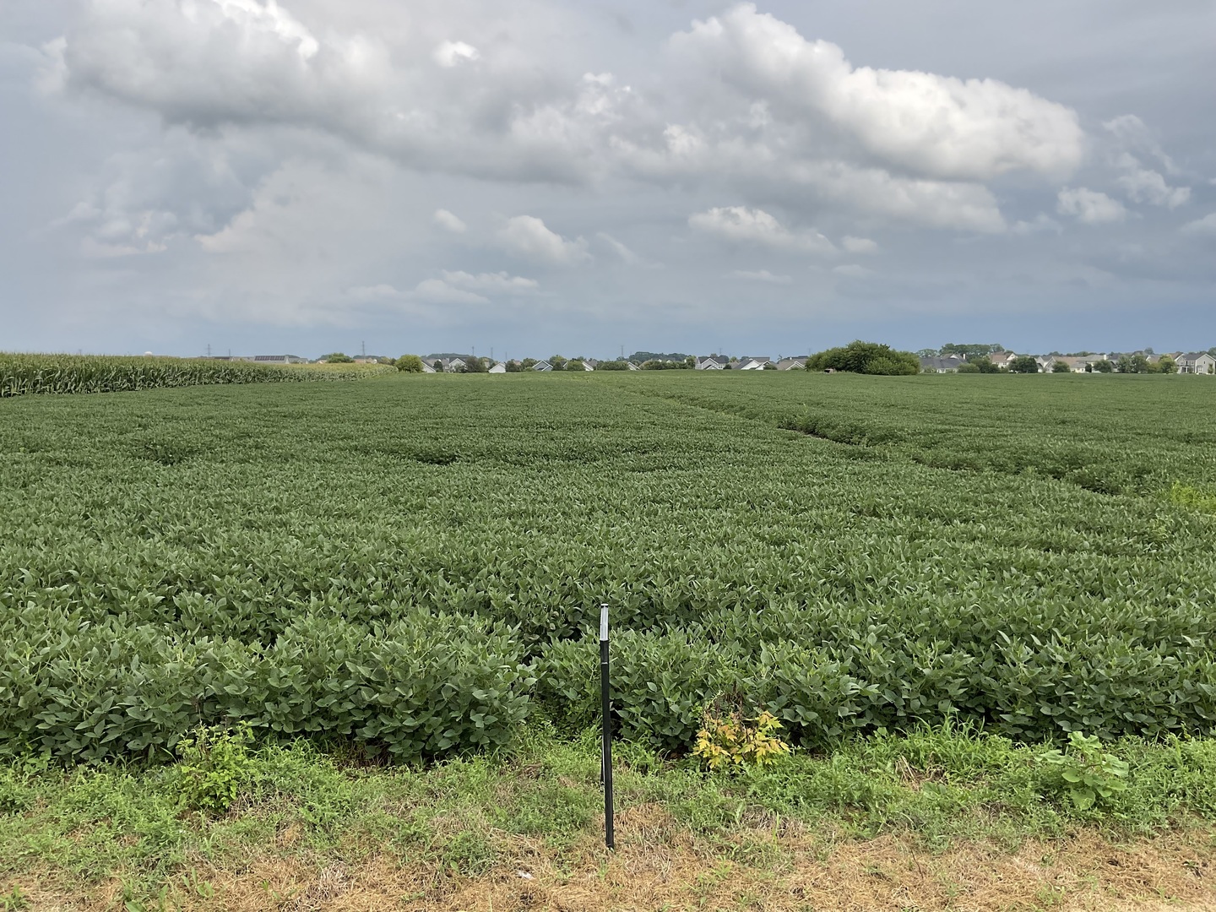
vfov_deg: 48.2
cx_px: 608
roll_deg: +0.2
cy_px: 456
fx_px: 1019
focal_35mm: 29
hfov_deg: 61.7
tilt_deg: -6.5
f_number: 1.8
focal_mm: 3
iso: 16
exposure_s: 1/2227
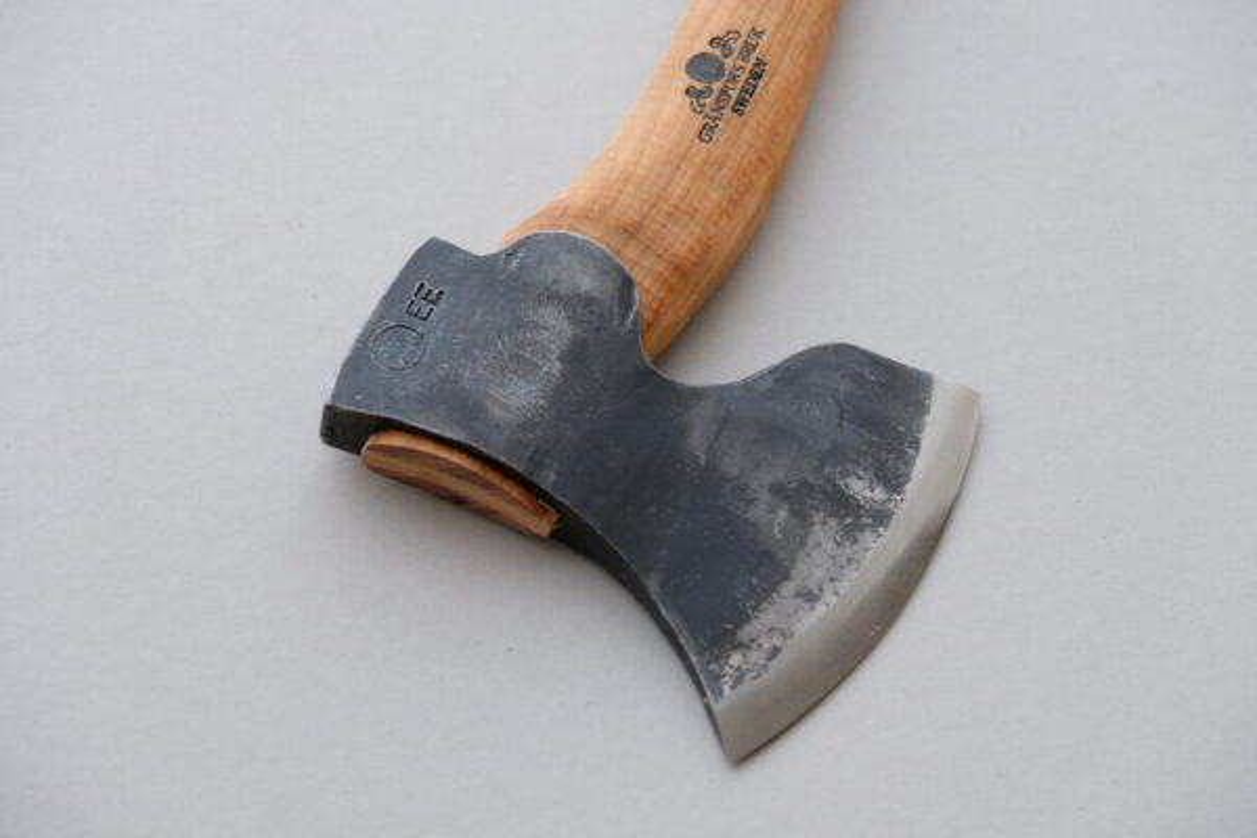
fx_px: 2898
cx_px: 628
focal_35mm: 83
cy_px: 419
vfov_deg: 16.5
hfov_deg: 24.5
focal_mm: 55
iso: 800
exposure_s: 1/56
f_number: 4
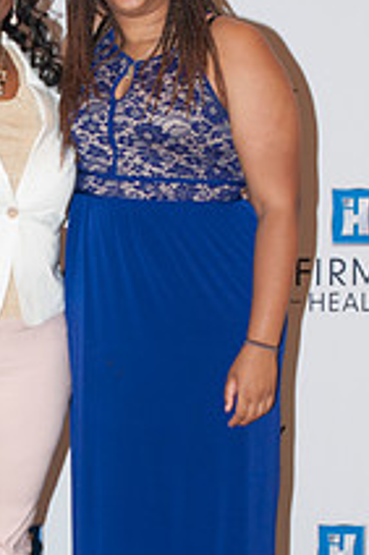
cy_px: 322
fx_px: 1863
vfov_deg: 16.9
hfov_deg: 11.3
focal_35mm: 121
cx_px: 54
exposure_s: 1/60
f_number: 5.6
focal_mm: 38
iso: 400
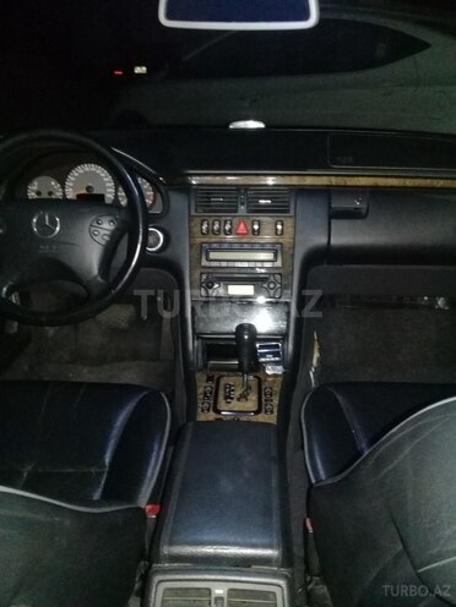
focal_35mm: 31
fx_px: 544
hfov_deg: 45.4
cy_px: 304
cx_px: 228
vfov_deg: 58.4
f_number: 2.2
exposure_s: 1/20
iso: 640
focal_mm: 3.3
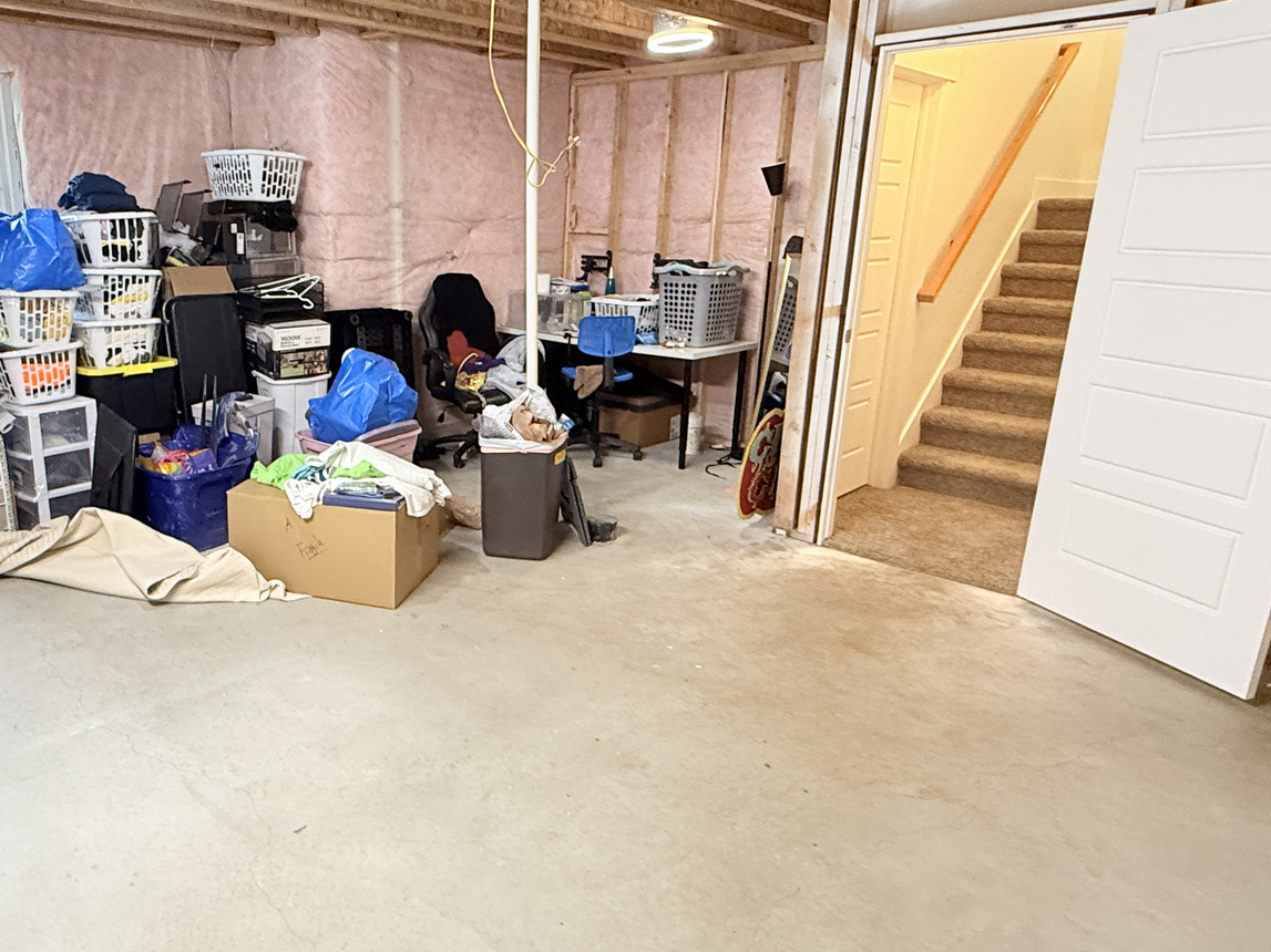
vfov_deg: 54.9
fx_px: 918
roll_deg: -0.1
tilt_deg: -15.5
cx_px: 430
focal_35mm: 25
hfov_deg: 67.6
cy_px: 465
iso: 320
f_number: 2.2
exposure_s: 1/60
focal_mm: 2.22
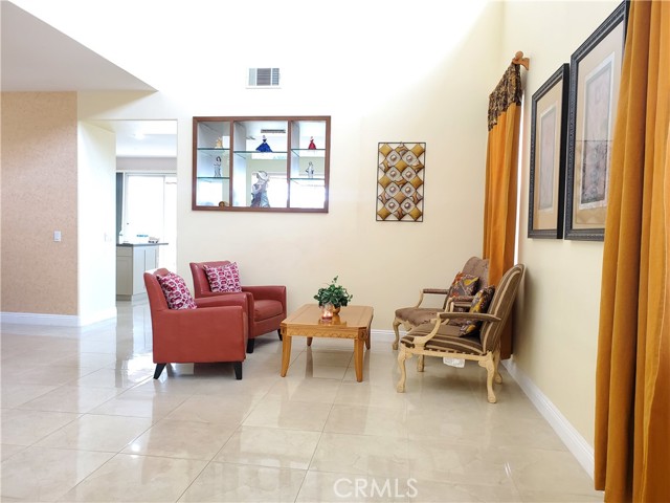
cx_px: 335
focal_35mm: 26
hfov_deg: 67.3
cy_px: 252
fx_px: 503
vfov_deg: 53.1
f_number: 2.4
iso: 250
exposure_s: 1/40
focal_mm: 4.3
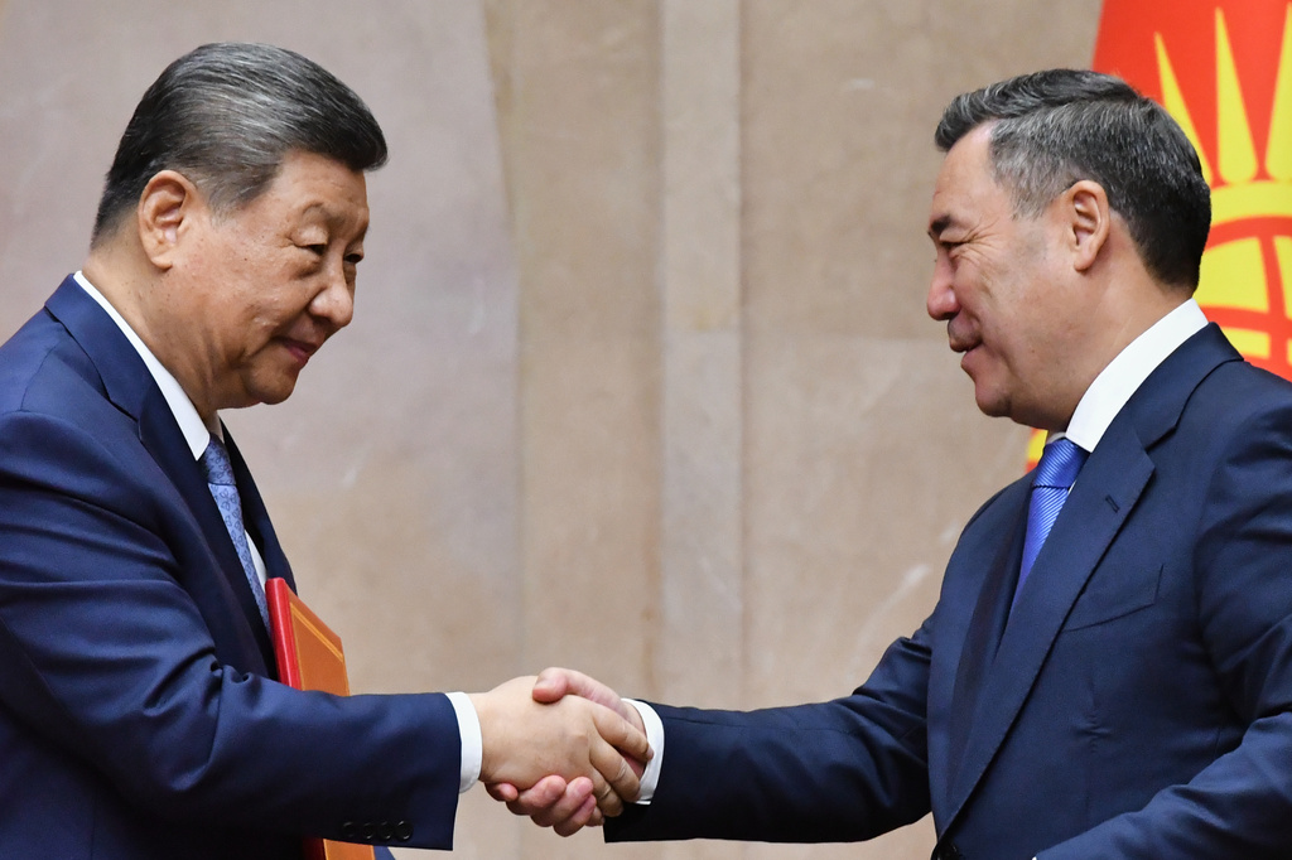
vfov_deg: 4.7
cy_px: 430
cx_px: 646
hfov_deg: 7.0
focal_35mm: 292
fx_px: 10494
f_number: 4
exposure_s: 1/500
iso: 3200
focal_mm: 195
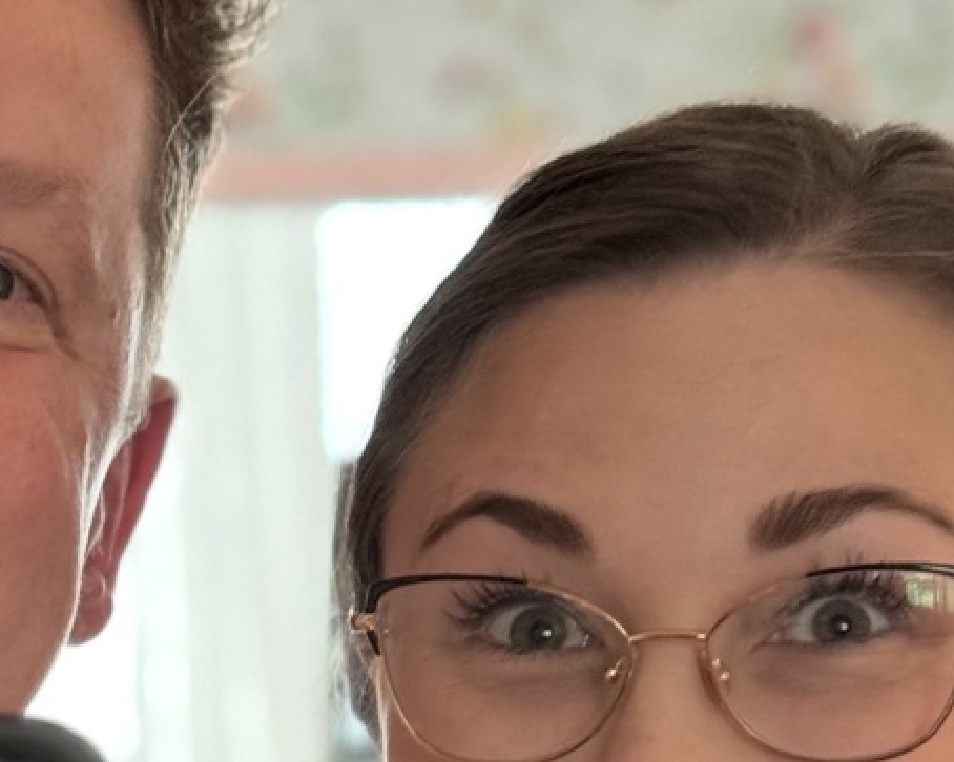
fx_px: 4658
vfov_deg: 9.0
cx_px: 275
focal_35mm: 165
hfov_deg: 11.7
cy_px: 1287
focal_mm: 6.76
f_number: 1.78
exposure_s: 1/40
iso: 320
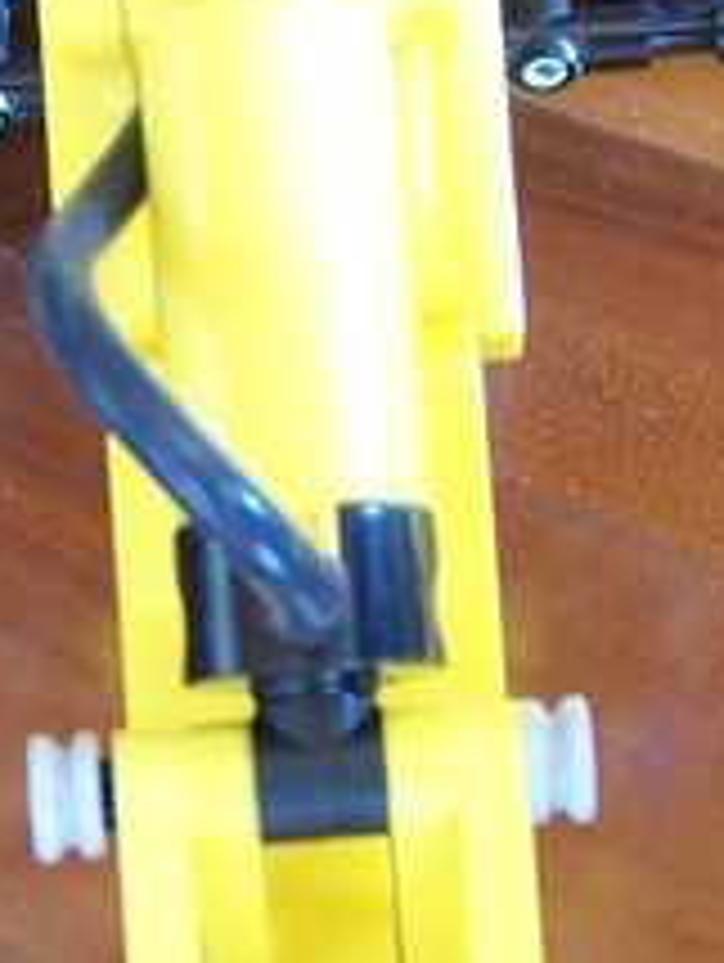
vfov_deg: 13.8
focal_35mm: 142
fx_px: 3952
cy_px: 837
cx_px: 153
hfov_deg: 10.4
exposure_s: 1/30
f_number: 2.8
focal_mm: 6.3
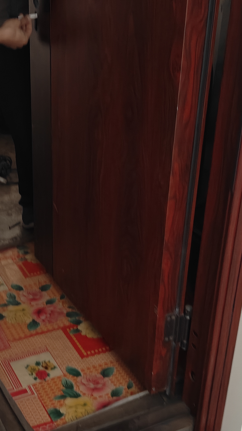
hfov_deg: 21.5
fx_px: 628
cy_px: 237
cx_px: 42
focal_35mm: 55
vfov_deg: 37.8
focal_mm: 5.59
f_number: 1.8
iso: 1600
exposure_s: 1/33
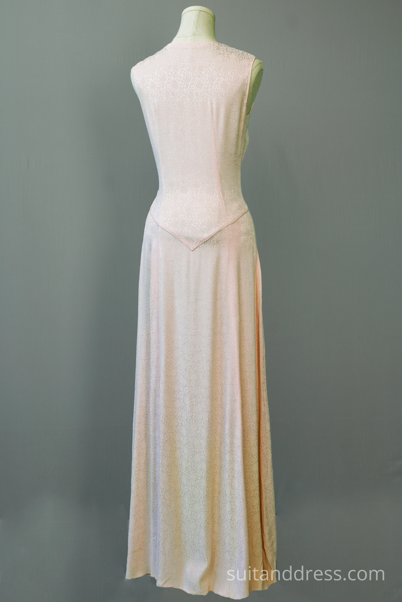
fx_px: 879
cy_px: 301
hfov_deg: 25.8
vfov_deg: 37.9
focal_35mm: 52
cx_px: 201
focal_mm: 35
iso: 160
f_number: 7.1
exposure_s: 1/30
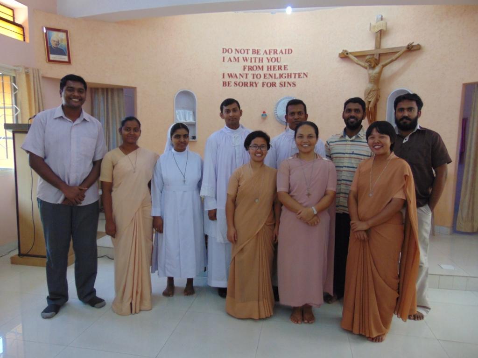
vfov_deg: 54.9
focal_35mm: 25
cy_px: 179
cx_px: 239
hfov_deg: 69.4
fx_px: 345
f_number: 3
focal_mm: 4.5
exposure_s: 1/30
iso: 200
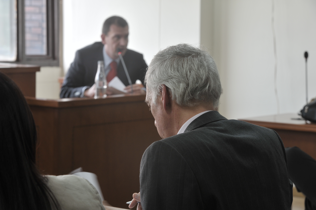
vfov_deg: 11.0
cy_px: 105
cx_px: 158
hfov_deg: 16.4
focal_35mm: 125
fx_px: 1097
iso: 800
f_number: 10
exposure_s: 1/20
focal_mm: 125
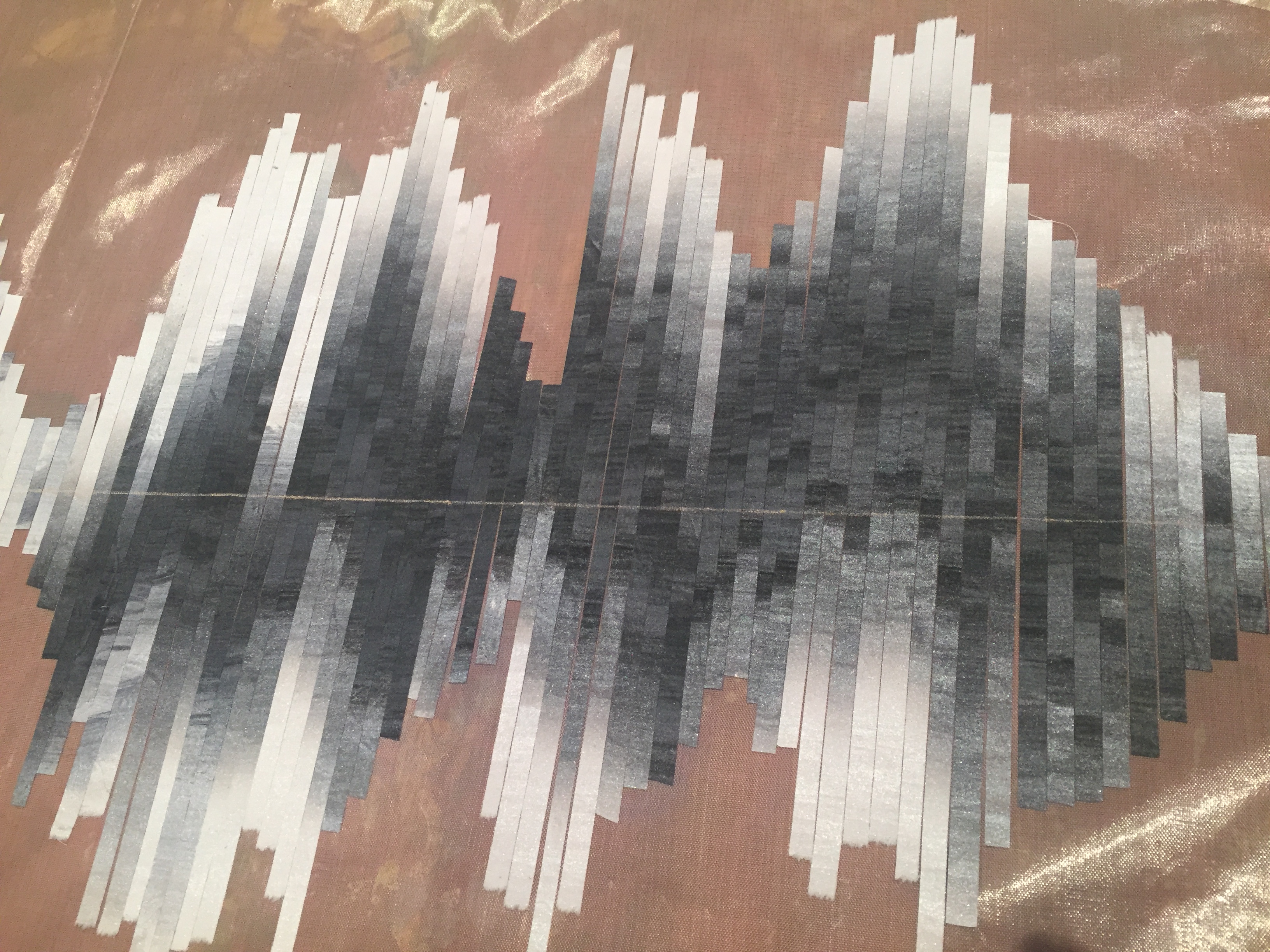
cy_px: 476
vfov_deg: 48.2
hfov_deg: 61.7
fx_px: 1064
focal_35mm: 29
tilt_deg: -61.9
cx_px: 635
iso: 64
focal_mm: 4.15
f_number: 2.2
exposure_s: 1/33
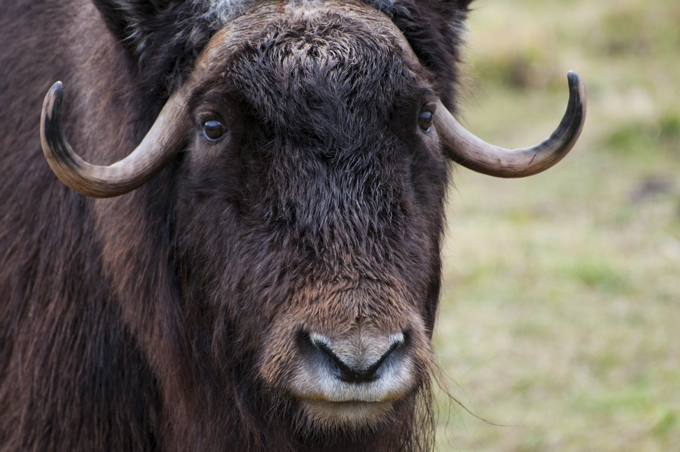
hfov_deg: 5.7
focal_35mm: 360
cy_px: 226
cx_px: 340
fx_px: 6792
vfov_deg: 3.8
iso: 400
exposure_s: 1/200
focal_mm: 240
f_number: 5.6
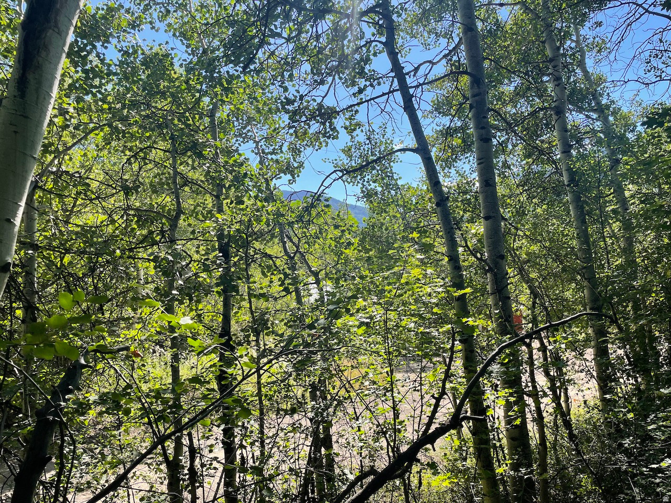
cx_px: 336
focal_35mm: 26
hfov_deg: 67.3
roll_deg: +2.3
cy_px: 252
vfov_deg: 53.1
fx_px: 504
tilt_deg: +2.3
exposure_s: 1/1033
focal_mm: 4.2
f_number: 1.6
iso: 32
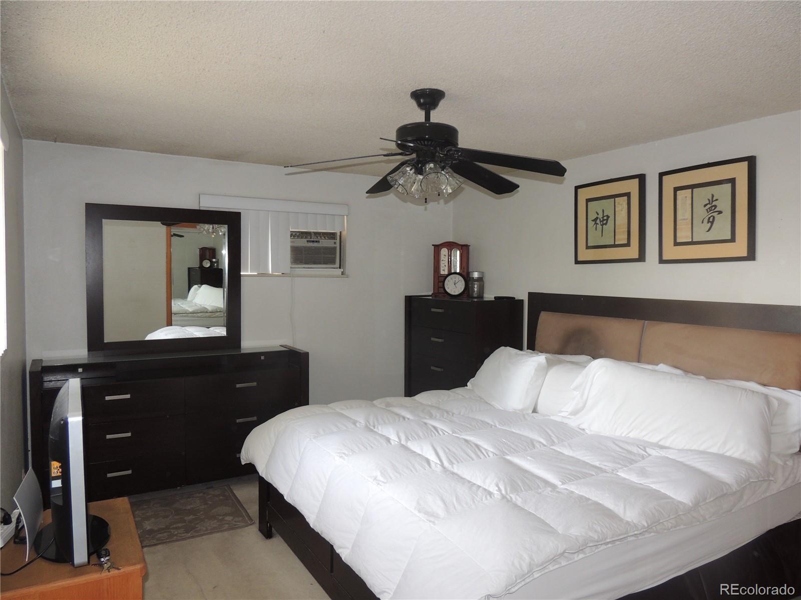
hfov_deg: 71.6
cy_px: 300
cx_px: 400
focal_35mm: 24
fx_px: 555
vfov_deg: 56.8
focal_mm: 4.3
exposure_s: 1/30
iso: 200
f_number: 3
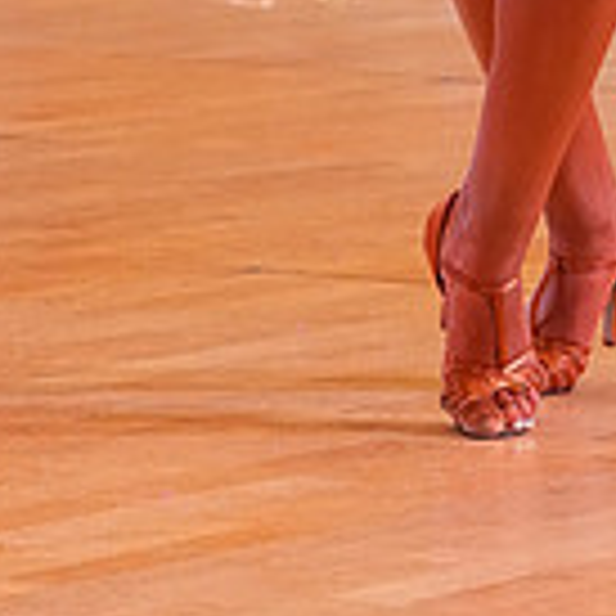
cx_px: 375
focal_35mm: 388
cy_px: -580
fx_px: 7812
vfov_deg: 4.5
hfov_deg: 4.5
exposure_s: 1/320
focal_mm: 108
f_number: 6.3
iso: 5000
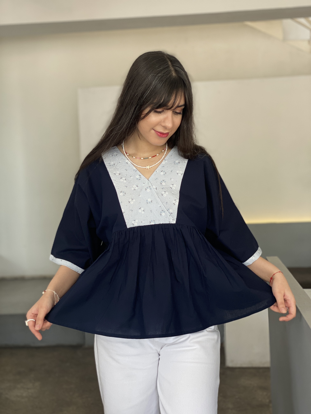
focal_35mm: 52
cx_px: 156
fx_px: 623
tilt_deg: -2.8
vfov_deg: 36.8
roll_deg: +1.8
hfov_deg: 28.0
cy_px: 207
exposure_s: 1/100
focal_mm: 6
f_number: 2
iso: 50
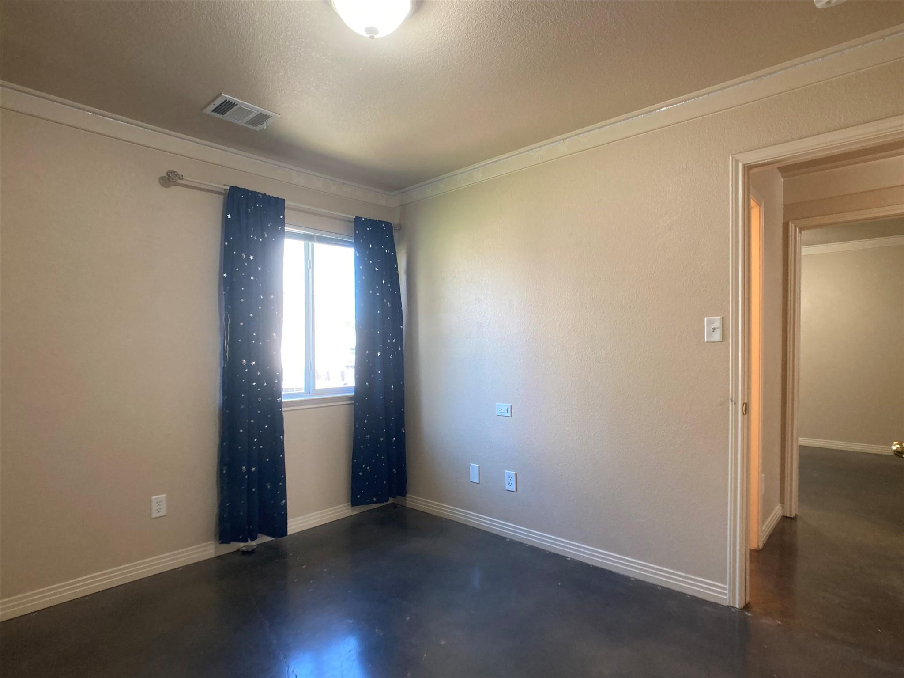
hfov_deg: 63.5
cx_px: 452
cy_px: 339
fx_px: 731
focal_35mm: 28
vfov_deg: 49.7
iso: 160
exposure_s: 1/60
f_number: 1.8
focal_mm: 3.99
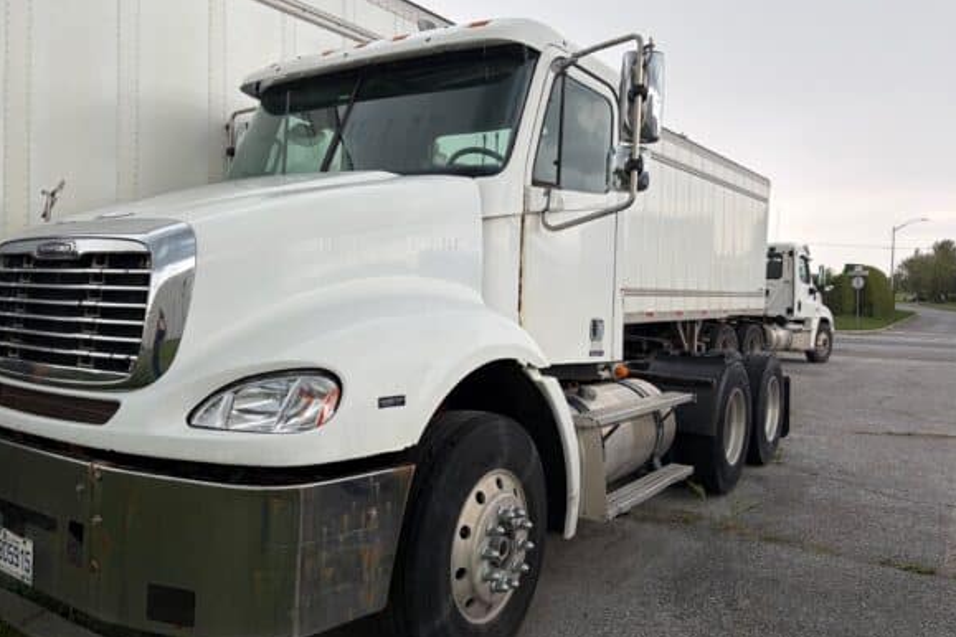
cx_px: 466
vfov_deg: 46.4
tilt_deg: +0.2
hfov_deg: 65.5
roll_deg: -0.5
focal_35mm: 28
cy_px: 305
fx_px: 743
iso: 40
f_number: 1.6
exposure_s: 1/209
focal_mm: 5.96
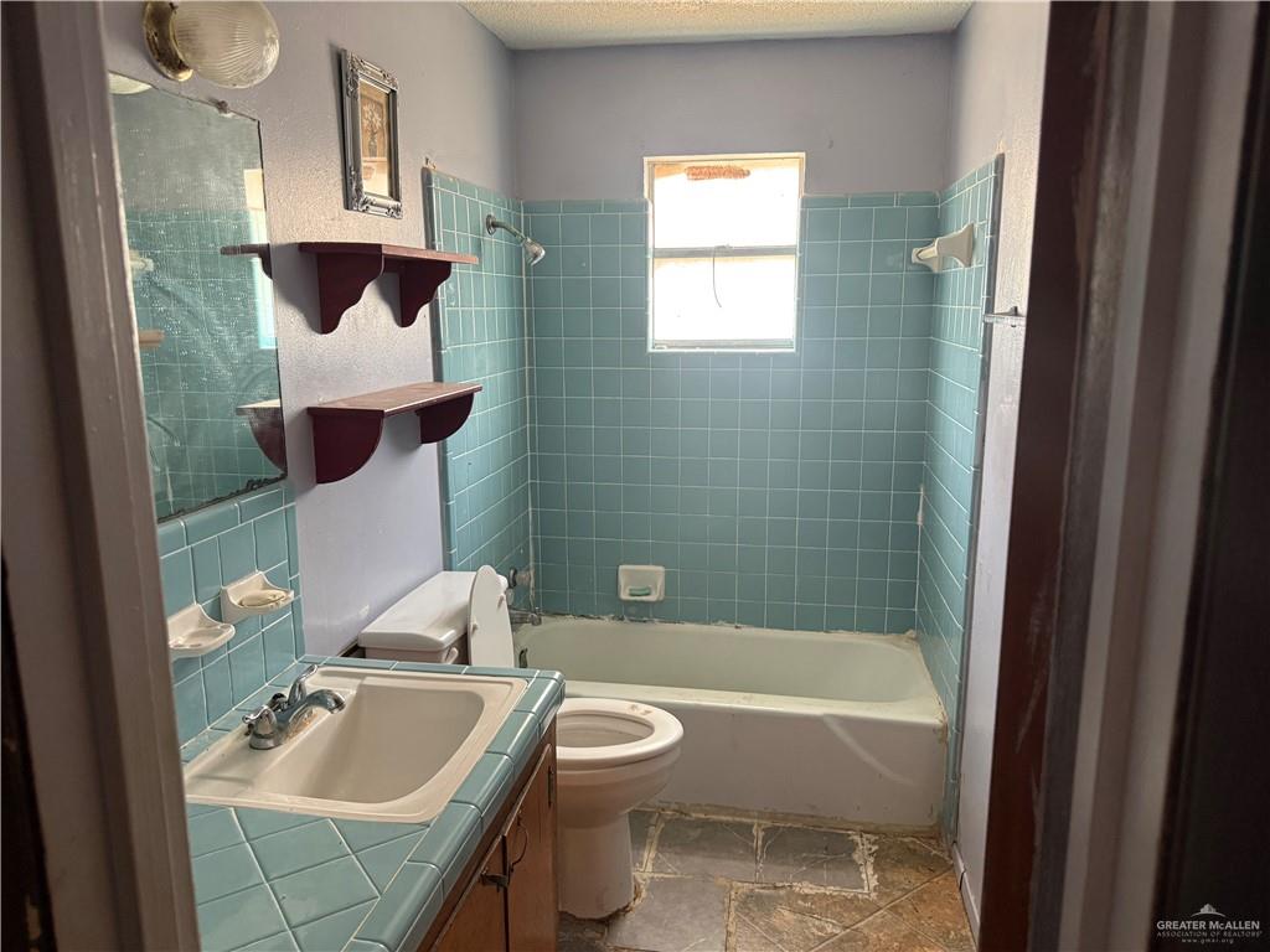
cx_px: 635
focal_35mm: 24
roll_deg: +0.1
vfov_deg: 56.8
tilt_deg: -9.9
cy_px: 476
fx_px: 881
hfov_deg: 71.6
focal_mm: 6.76
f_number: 1.78
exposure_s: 1/60
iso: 400
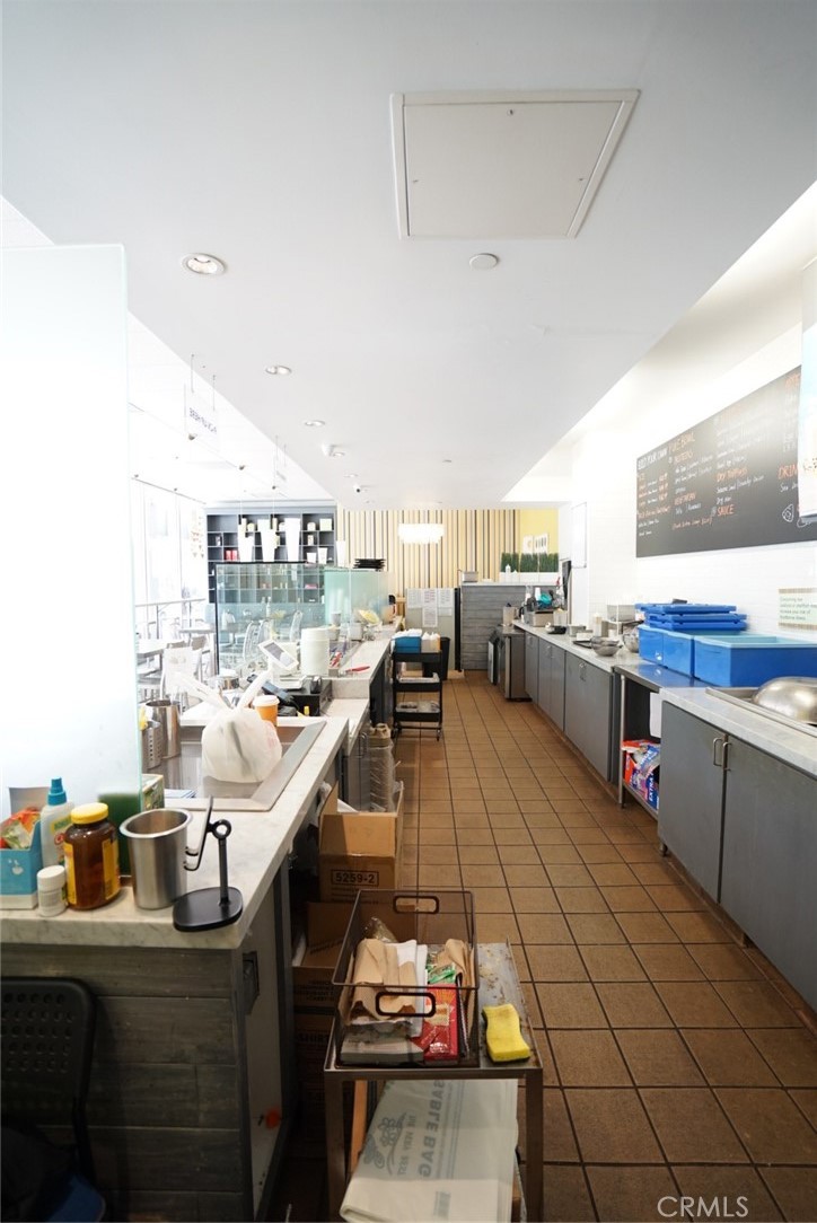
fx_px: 544
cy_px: 612
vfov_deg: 96.7
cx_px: 408
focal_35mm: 16
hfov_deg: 73.8
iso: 800
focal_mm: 16
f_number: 4
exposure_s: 1/60
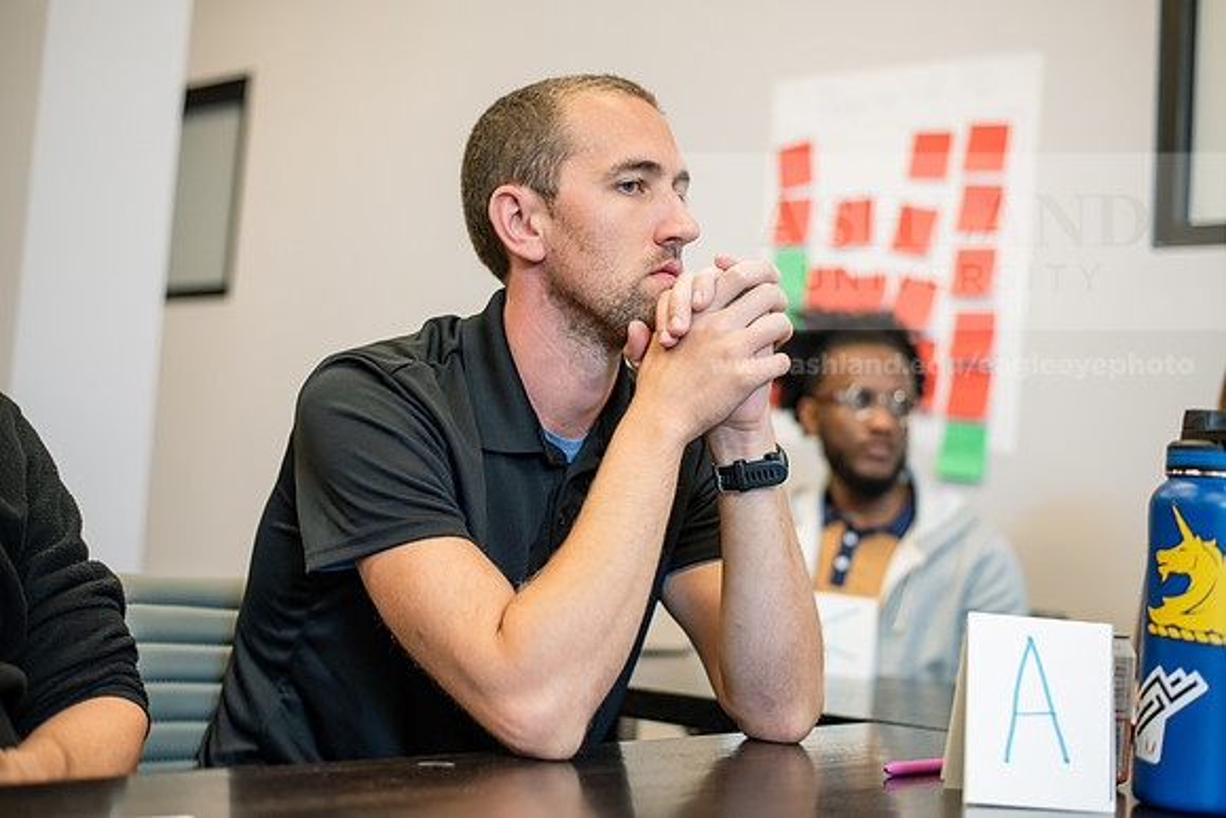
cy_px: 409
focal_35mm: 50
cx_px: 613
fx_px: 1703
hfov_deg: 39.6
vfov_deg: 27.0
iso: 800
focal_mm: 50
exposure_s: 1/200
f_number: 2.2
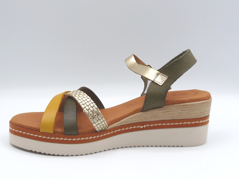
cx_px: 120
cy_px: 90
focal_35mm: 53
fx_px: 366
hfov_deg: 36.2
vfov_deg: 27.5
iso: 100
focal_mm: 5.4
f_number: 4.5
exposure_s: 1/200
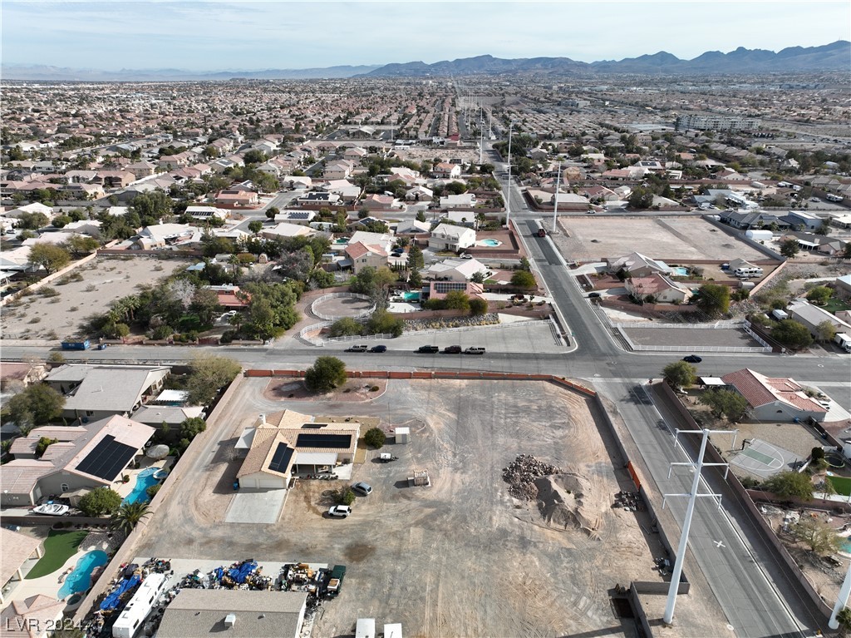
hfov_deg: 71.6
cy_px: 319
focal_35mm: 24
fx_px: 590
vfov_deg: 56.8
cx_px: 426
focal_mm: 12.29
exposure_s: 1/1600
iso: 100
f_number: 2.8
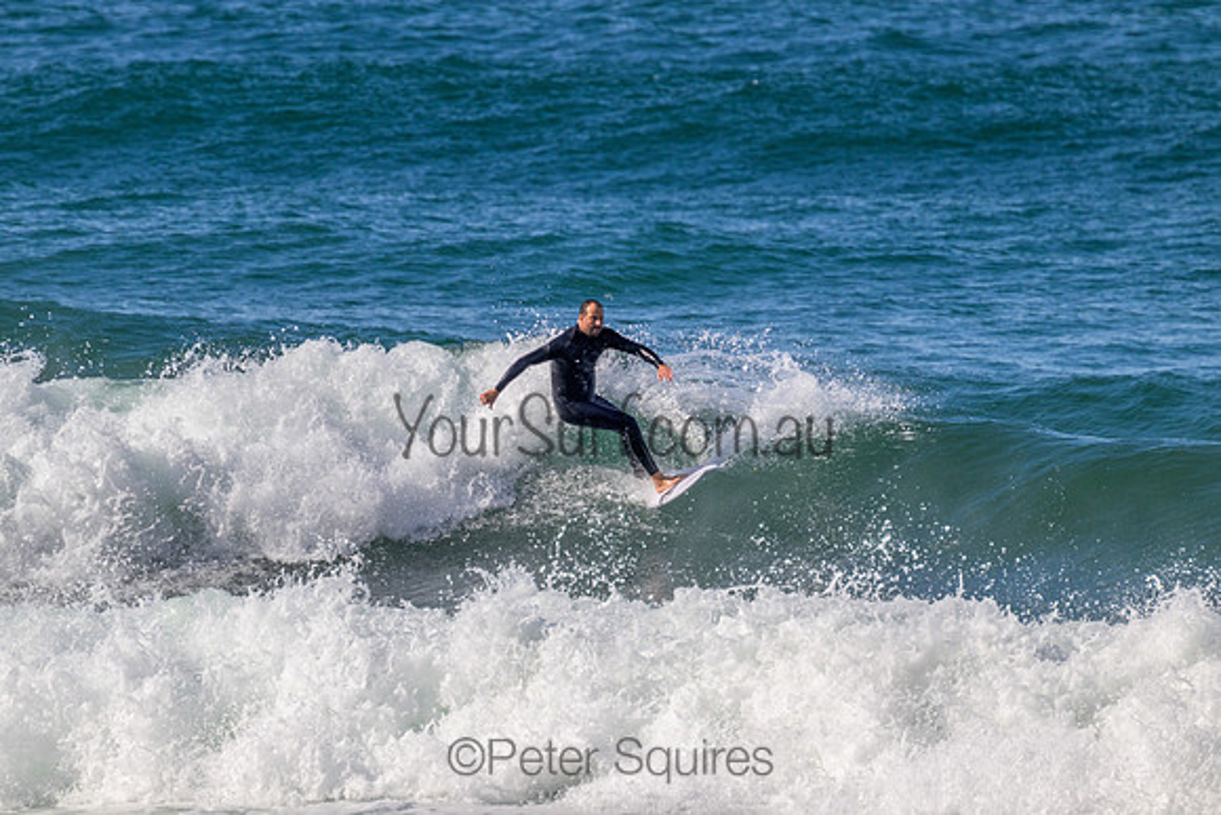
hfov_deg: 2.6
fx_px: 27138
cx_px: 610
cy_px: 408
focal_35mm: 800
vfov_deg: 1.7
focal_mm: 800
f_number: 11
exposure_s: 1/2000
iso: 1000
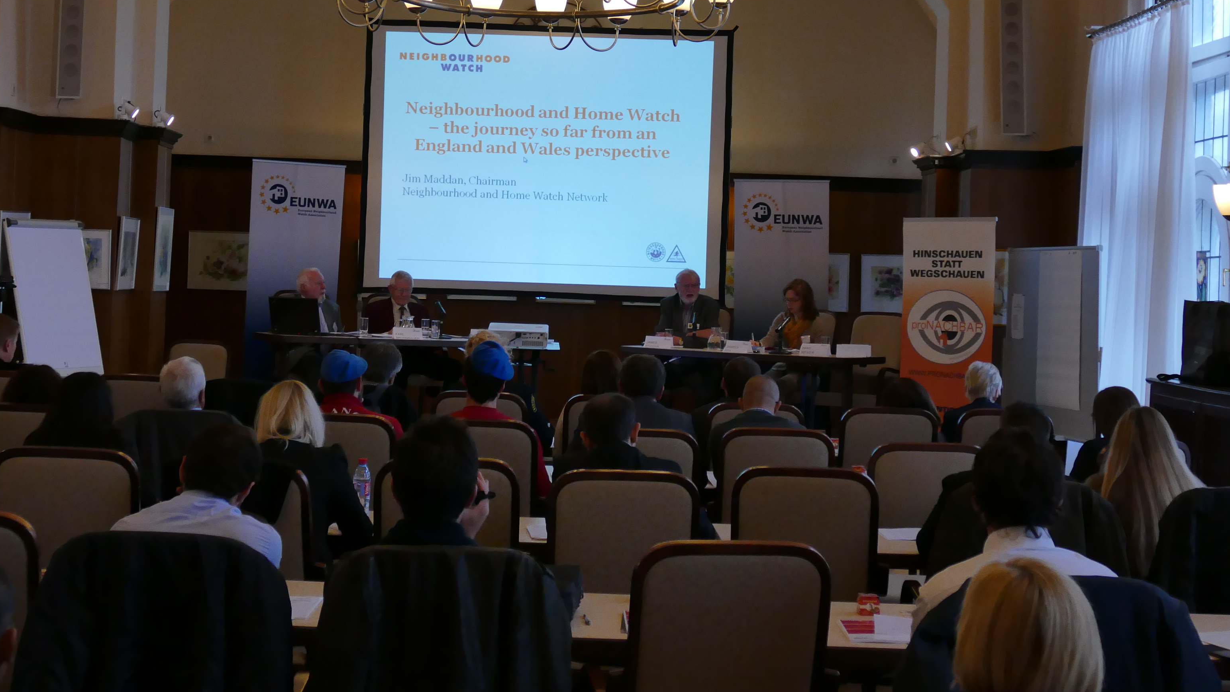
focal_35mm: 62
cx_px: 548
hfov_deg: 33.8
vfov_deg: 19.4
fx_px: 2022
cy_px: 224
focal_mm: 17
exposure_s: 1/160
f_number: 3.3
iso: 640
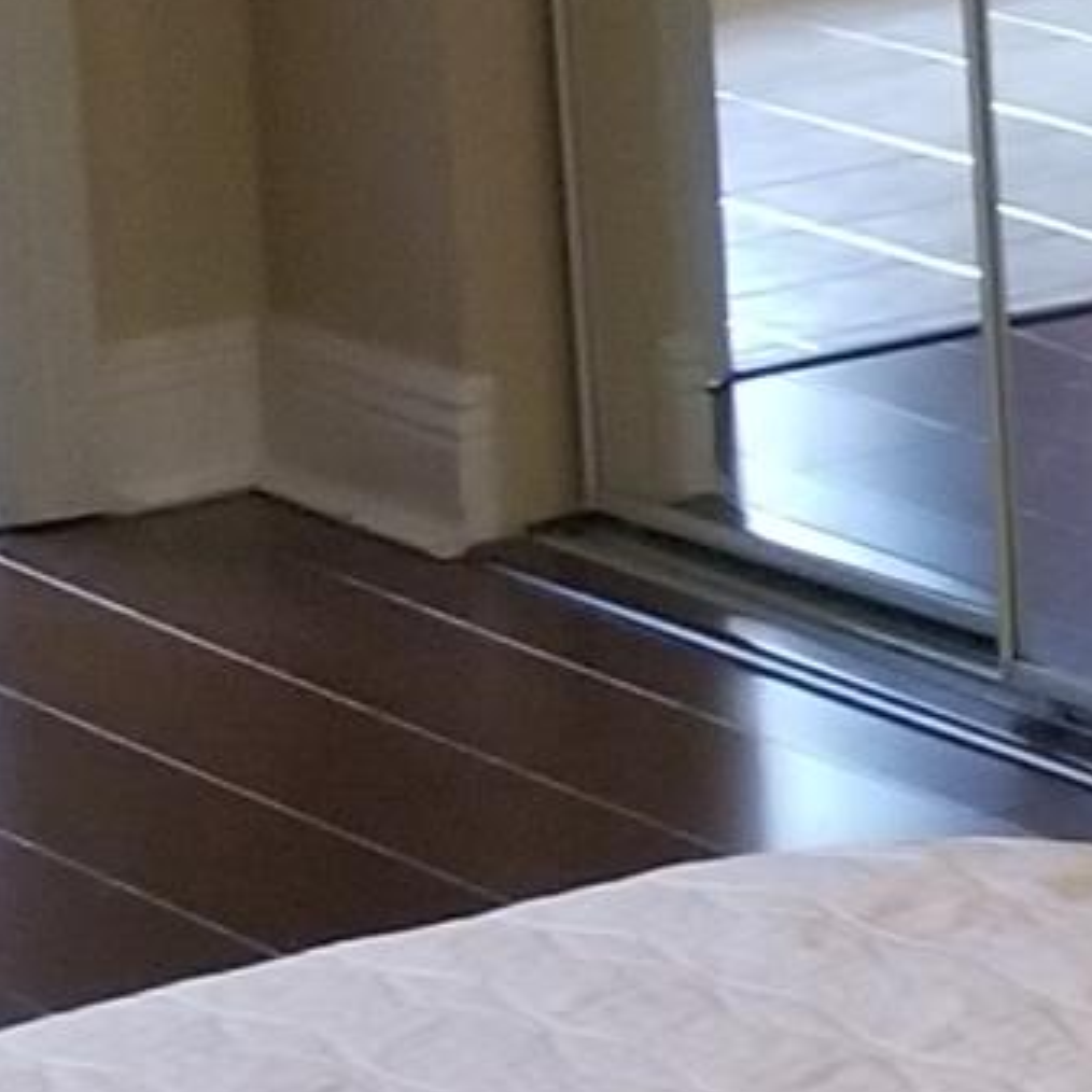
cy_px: -834
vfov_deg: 8.3
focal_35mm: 204
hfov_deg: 6.5
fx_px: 7281
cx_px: 4681
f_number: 1.7
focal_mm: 4.25
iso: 250
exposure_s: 1/30
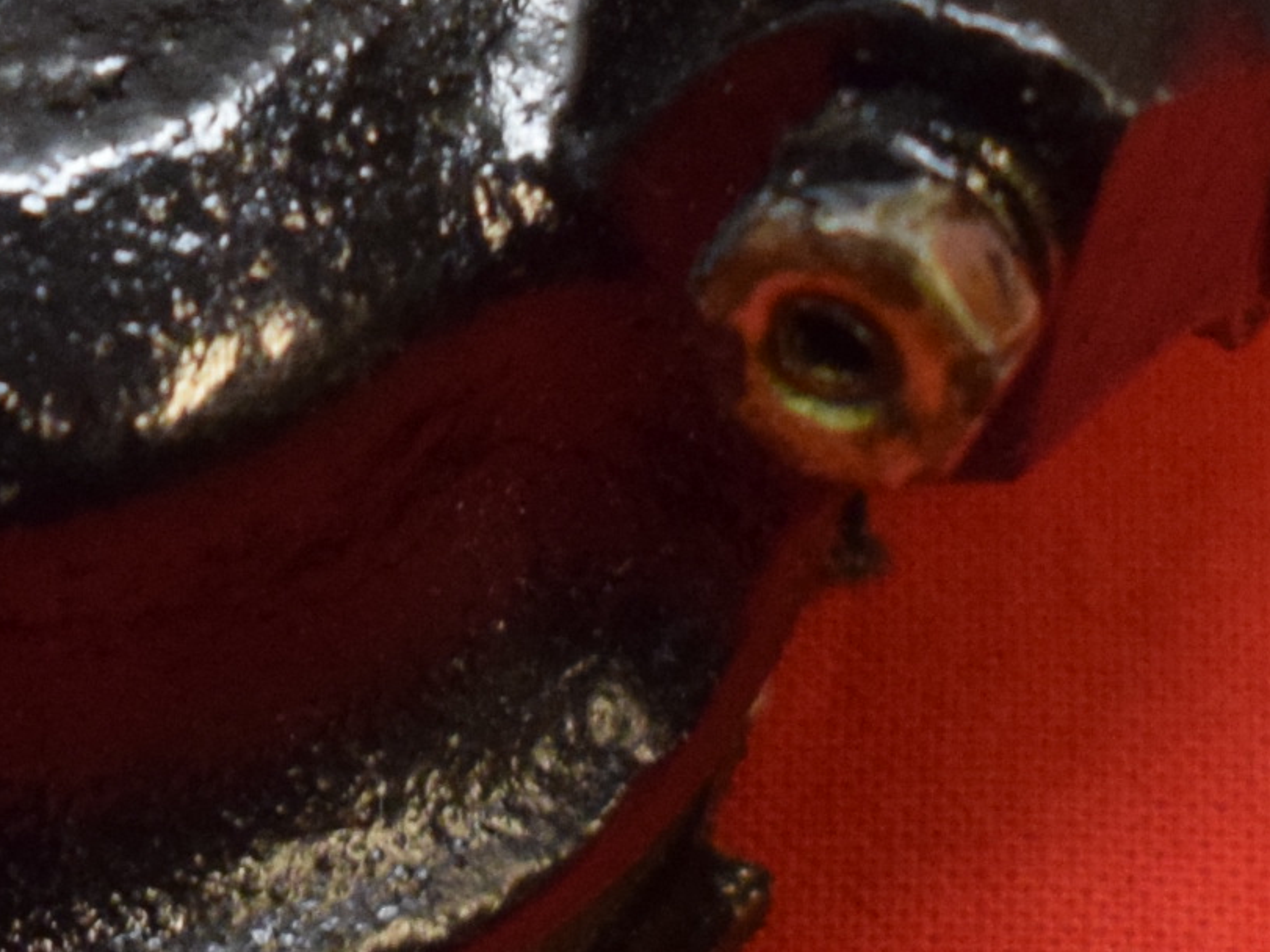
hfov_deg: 5.9
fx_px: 12325
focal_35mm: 336
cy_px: -357
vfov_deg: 4.4
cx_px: -52
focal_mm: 42
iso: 2000
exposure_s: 1/125
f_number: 5
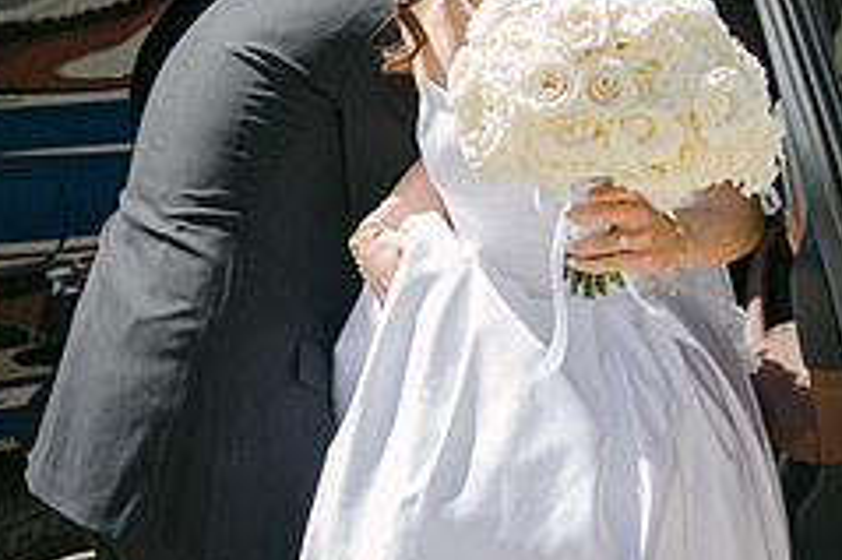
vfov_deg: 19.5
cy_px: 18
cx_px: 490
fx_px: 1589
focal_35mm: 68
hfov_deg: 29.6
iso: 100
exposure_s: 1/1000
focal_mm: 28
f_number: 2.8
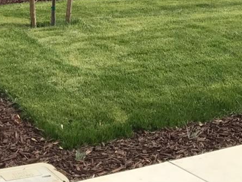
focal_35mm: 95
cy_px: -108
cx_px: 64
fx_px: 664
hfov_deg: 20.5
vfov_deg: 14.3
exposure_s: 1/3831
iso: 20
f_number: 1.8
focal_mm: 3.99
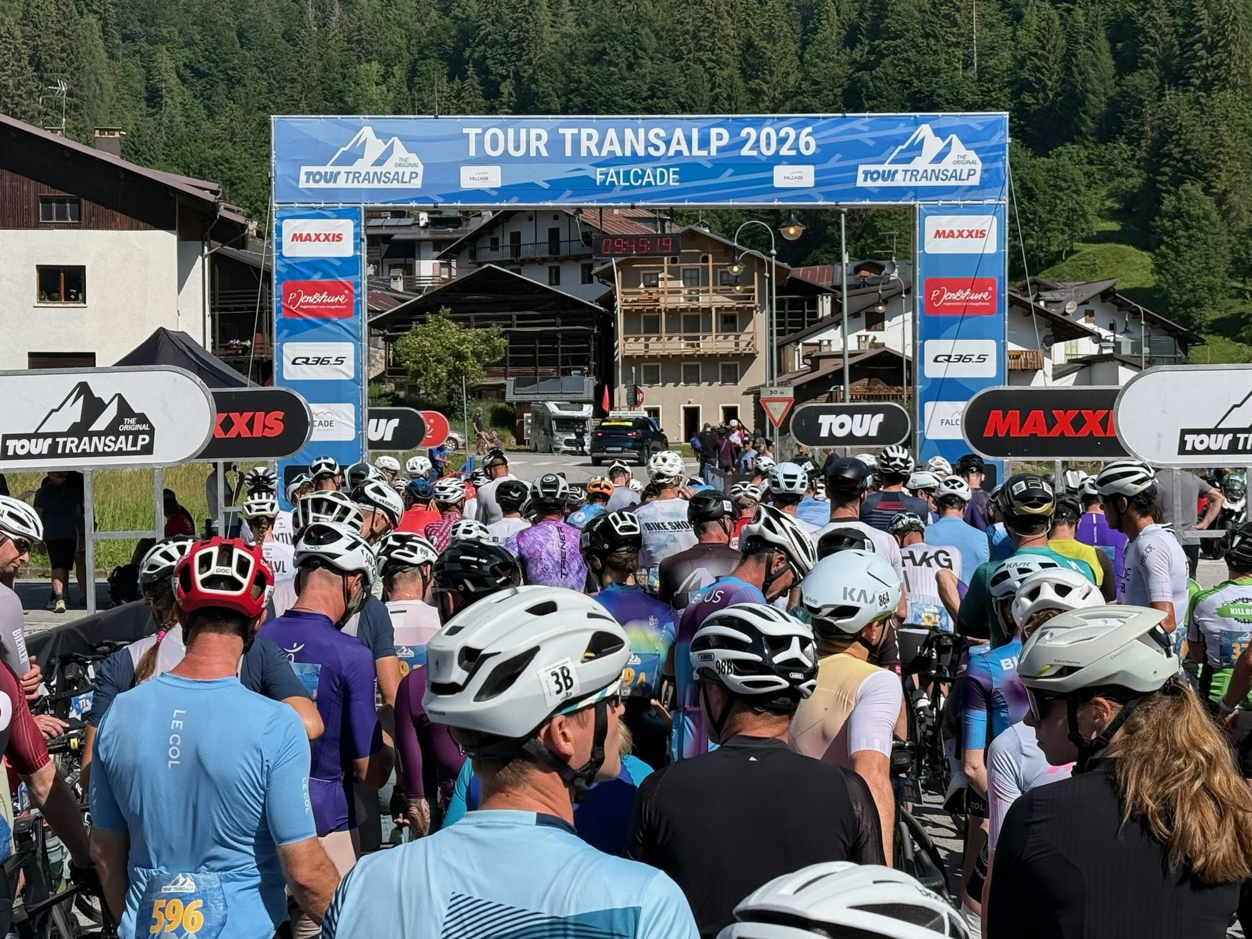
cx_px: 626
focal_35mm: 48
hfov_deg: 39.7
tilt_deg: +1.5
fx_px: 1736
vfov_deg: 30.3
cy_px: 470
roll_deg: -0.2
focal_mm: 6.76
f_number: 1.78
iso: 100
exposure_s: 1/8772
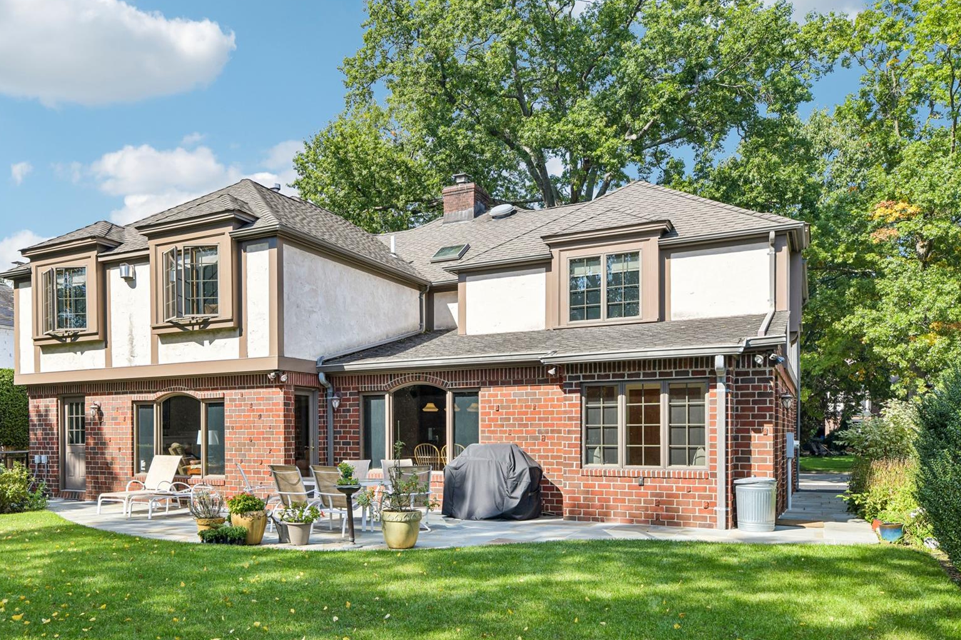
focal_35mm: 28
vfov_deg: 46.0
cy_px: 398
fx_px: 747
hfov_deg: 64.8
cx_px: 376
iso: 125
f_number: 9
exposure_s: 1/160
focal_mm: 21
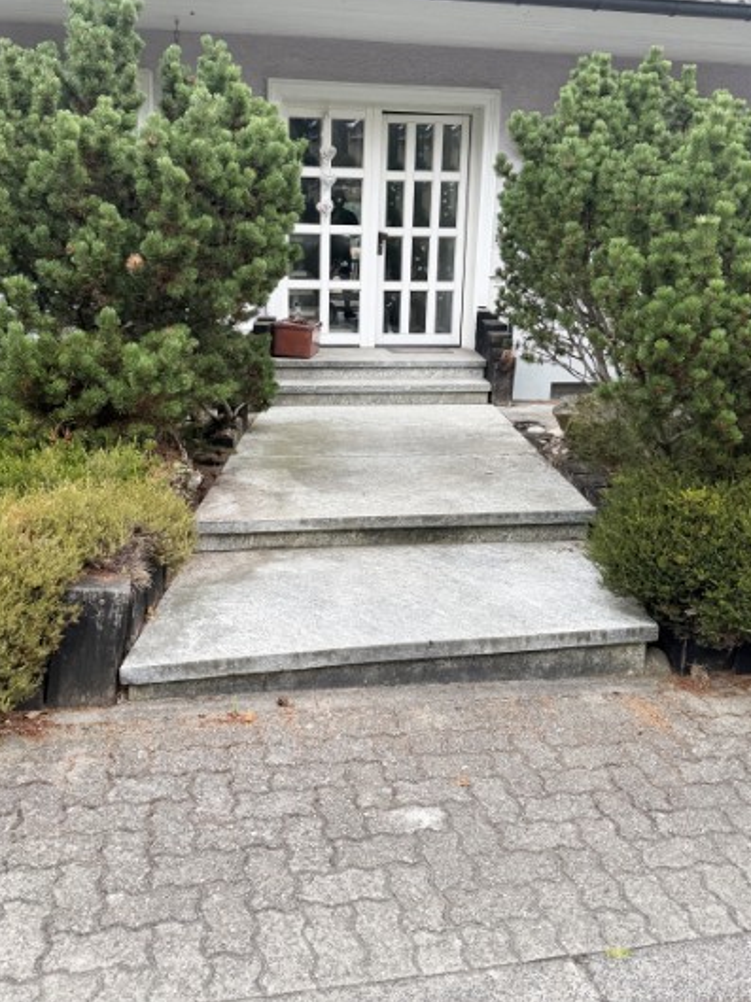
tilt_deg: -8.6
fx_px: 840
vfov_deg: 61.4
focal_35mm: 29
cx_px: 348
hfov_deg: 48.2
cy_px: 423
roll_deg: -0.5
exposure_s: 1/473
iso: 80
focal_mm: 6.76
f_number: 1.78
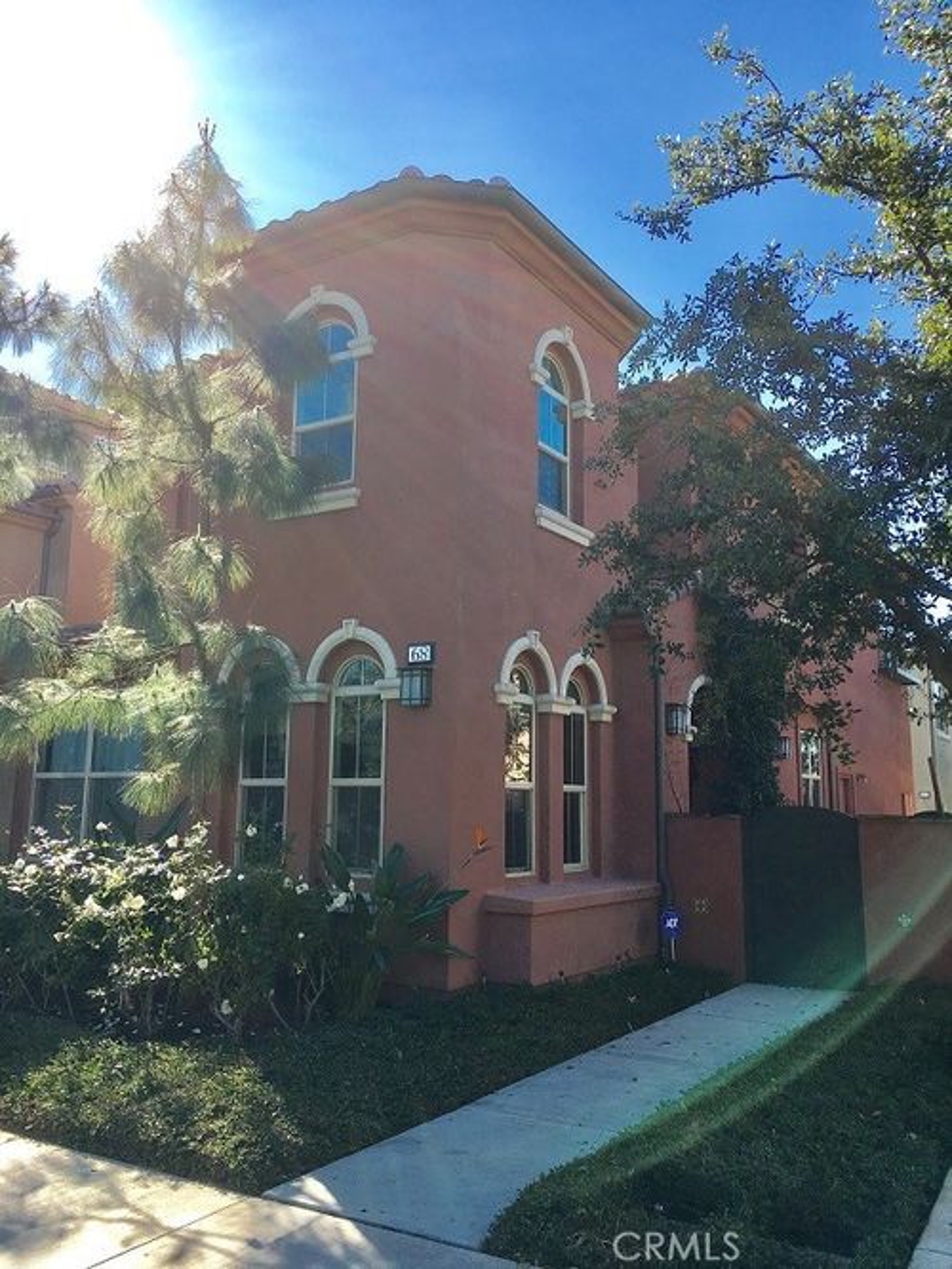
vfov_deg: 61.7
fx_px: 1064
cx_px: 476
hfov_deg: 48.2
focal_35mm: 29
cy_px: 634
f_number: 2.2
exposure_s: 1/657
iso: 25
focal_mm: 4.15
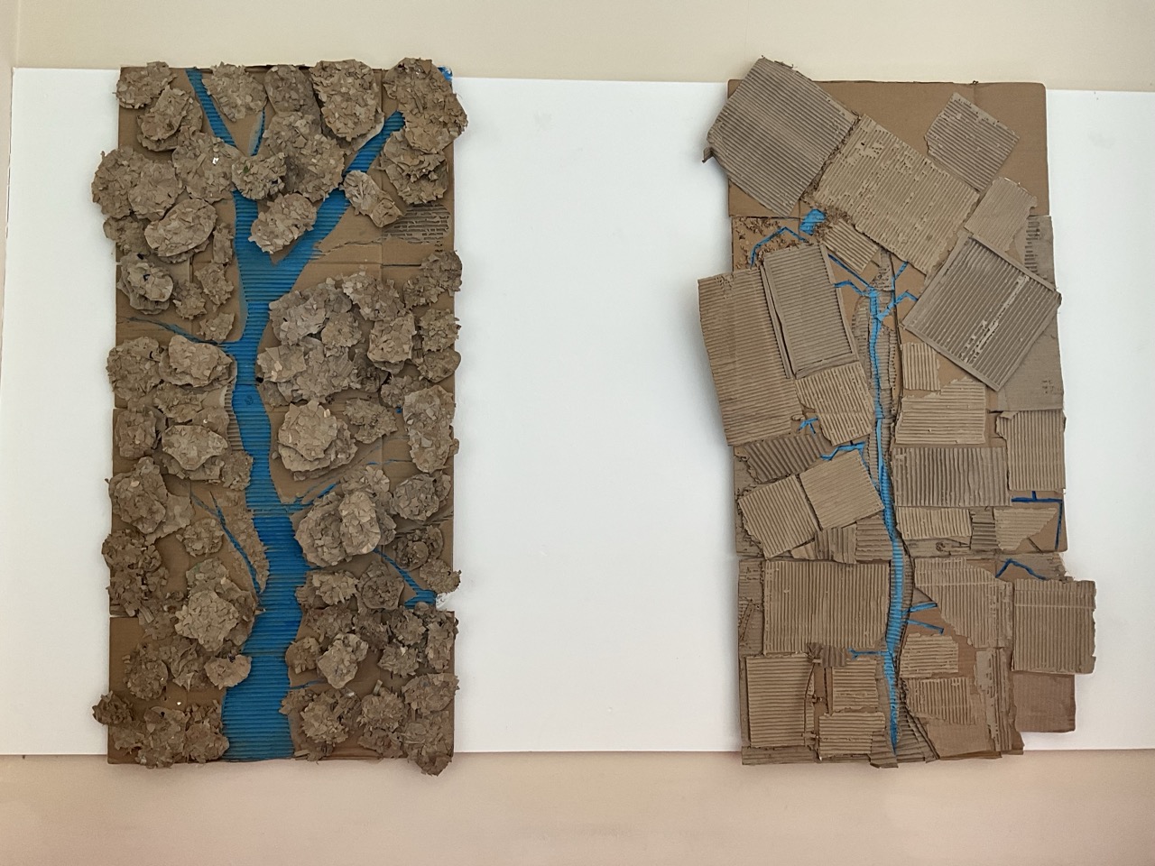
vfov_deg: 48.2
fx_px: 968
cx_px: 578
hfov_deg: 61.7
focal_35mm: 29
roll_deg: +0.2
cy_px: 433
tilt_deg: +3.1
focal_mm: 3
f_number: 1.8
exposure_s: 1/90
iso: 64
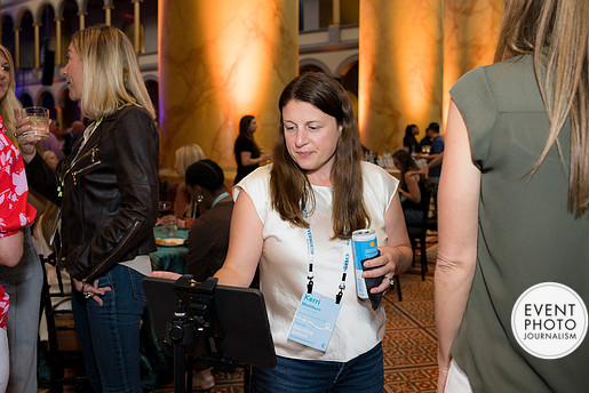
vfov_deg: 41.1
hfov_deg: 58.7
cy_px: 175
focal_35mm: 32
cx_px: 295
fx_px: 524
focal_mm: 28
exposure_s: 1/100
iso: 800
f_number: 4
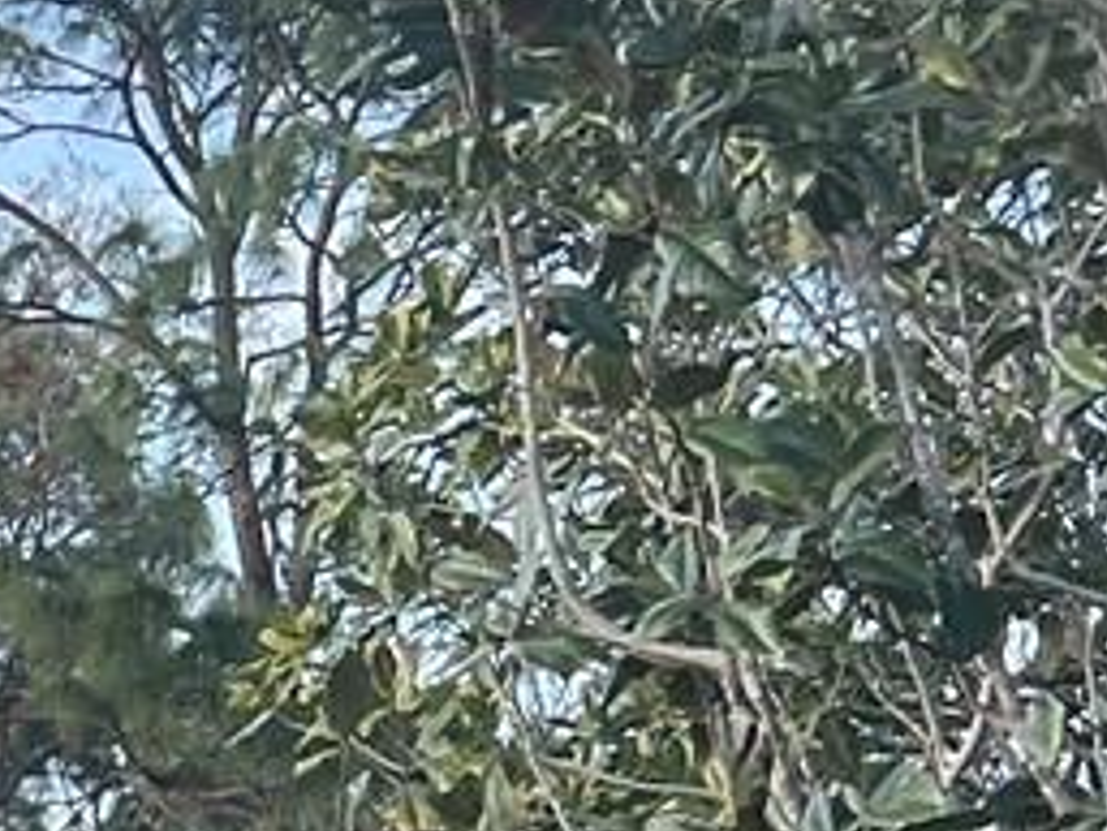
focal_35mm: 162
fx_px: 5183
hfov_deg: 10.4
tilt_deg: -1.4
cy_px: 1795
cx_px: -1624
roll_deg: +3.7
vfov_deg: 8.6
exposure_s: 1/924
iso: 50
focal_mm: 5.7
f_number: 1.5
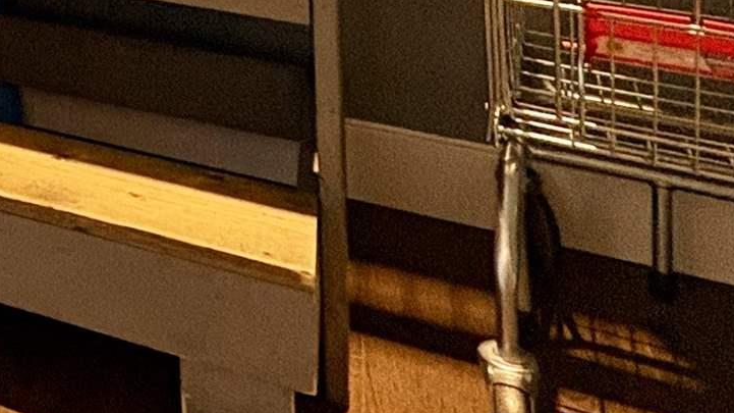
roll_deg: +1.8
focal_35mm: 65
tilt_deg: -0.7
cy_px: -459
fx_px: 1265
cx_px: -444
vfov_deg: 14.6
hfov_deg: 23.6
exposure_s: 1/60
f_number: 2.2
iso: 320
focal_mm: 2.22
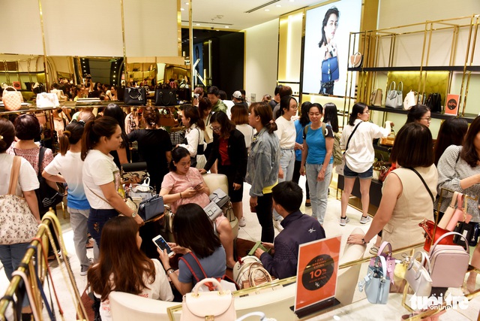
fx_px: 320
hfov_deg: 73.7
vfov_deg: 53.2
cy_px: 160
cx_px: 240
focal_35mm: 24
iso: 1000
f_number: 5
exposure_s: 1/160
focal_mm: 24
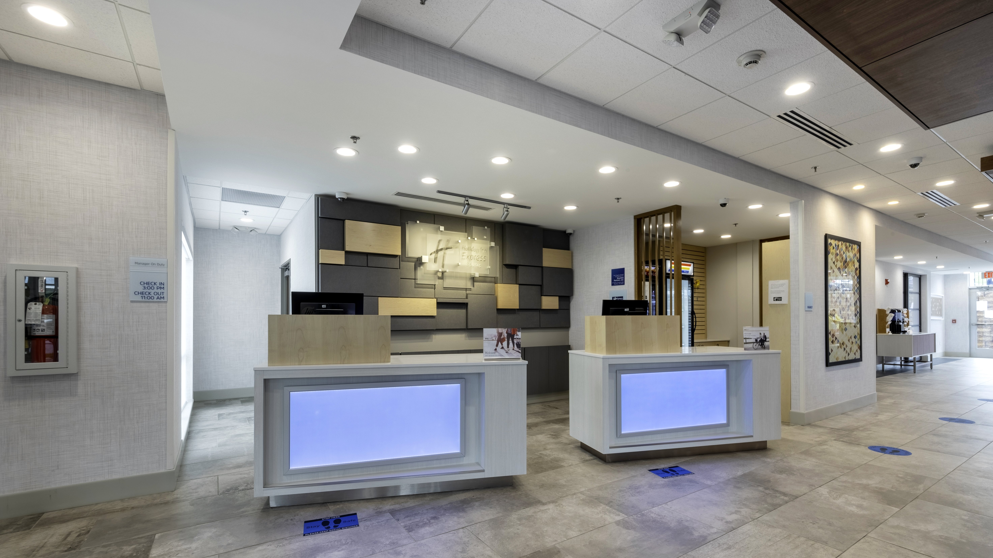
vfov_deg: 66.5
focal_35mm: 16
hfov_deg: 99.4
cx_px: 500
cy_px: 331
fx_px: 421
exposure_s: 1/12
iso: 200
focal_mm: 10.1
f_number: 11
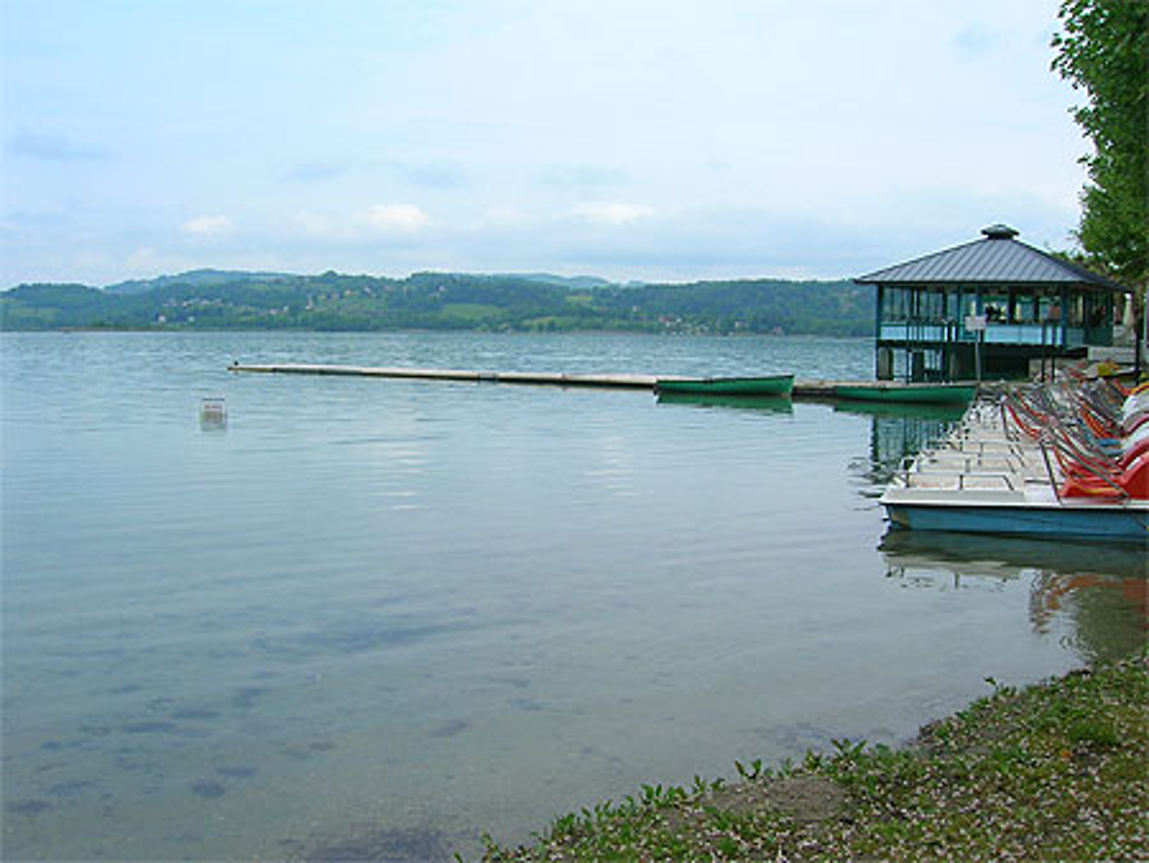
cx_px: 574
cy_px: 432
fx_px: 1129
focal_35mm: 34
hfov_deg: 53.9
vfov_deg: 41.8
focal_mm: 5.7
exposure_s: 1/260
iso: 50
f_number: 4.9
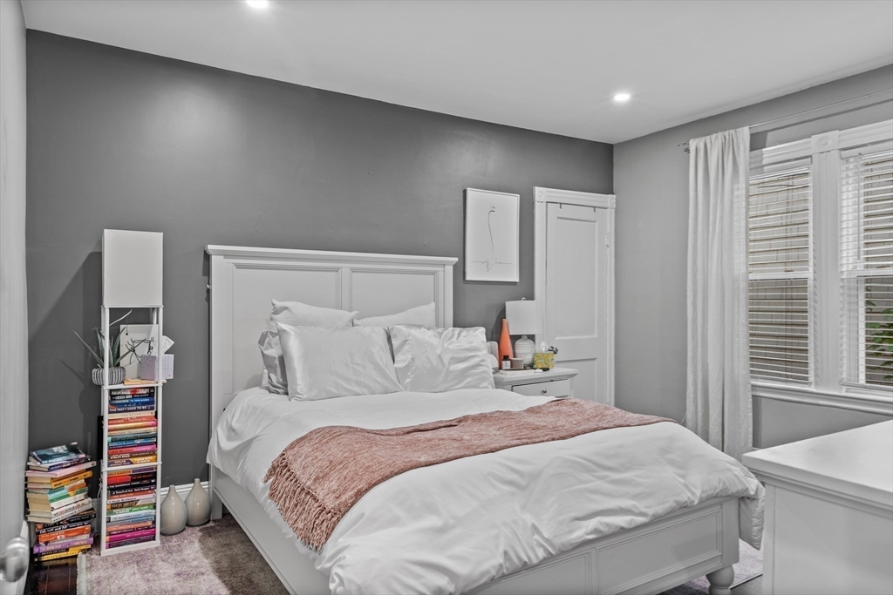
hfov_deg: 76.1
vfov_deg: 55.1
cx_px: 446
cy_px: 298
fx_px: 571
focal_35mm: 23
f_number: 7.1
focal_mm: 23
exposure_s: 1/2
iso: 320
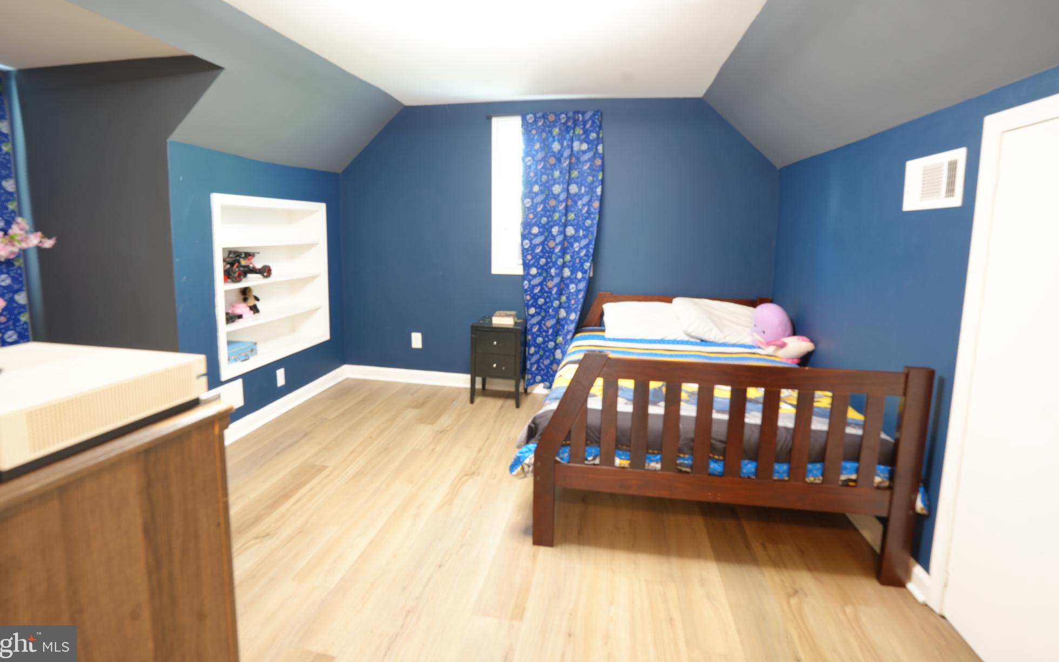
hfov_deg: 94.3
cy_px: 297
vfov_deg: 67.8
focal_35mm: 17
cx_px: 510
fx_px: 491
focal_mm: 16
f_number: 8
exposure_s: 3.2
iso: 100
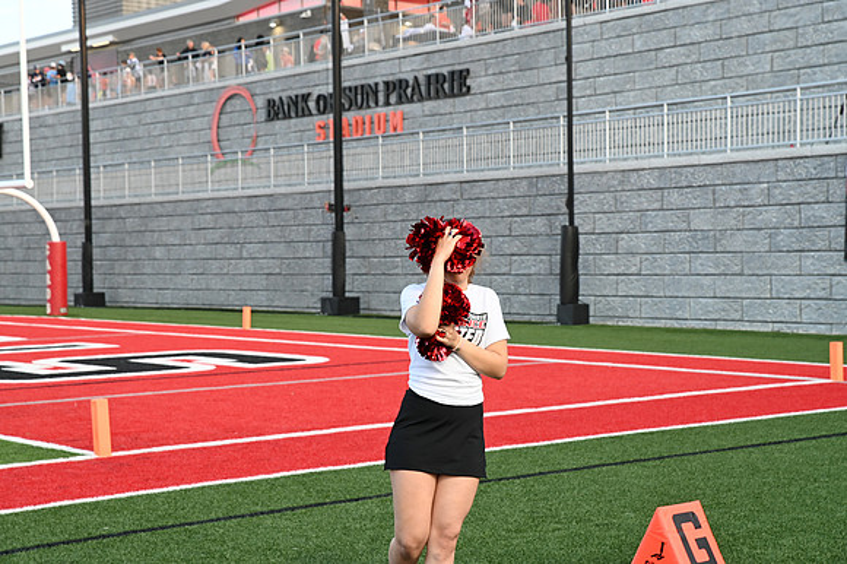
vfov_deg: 19.4
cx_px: 424
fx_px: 1646
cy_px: 282
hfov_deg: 28.9
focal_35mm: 70
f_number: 5.6
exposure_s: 1/125
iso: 800
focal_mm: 70
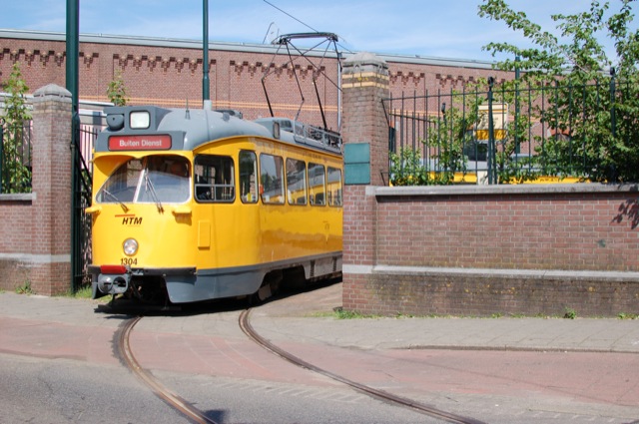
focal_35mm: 52
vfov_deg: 25.7
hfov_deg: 37.9
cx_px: 320
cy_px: 212
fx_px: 931
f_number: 11
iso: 400
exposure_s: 1/500
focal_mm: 35
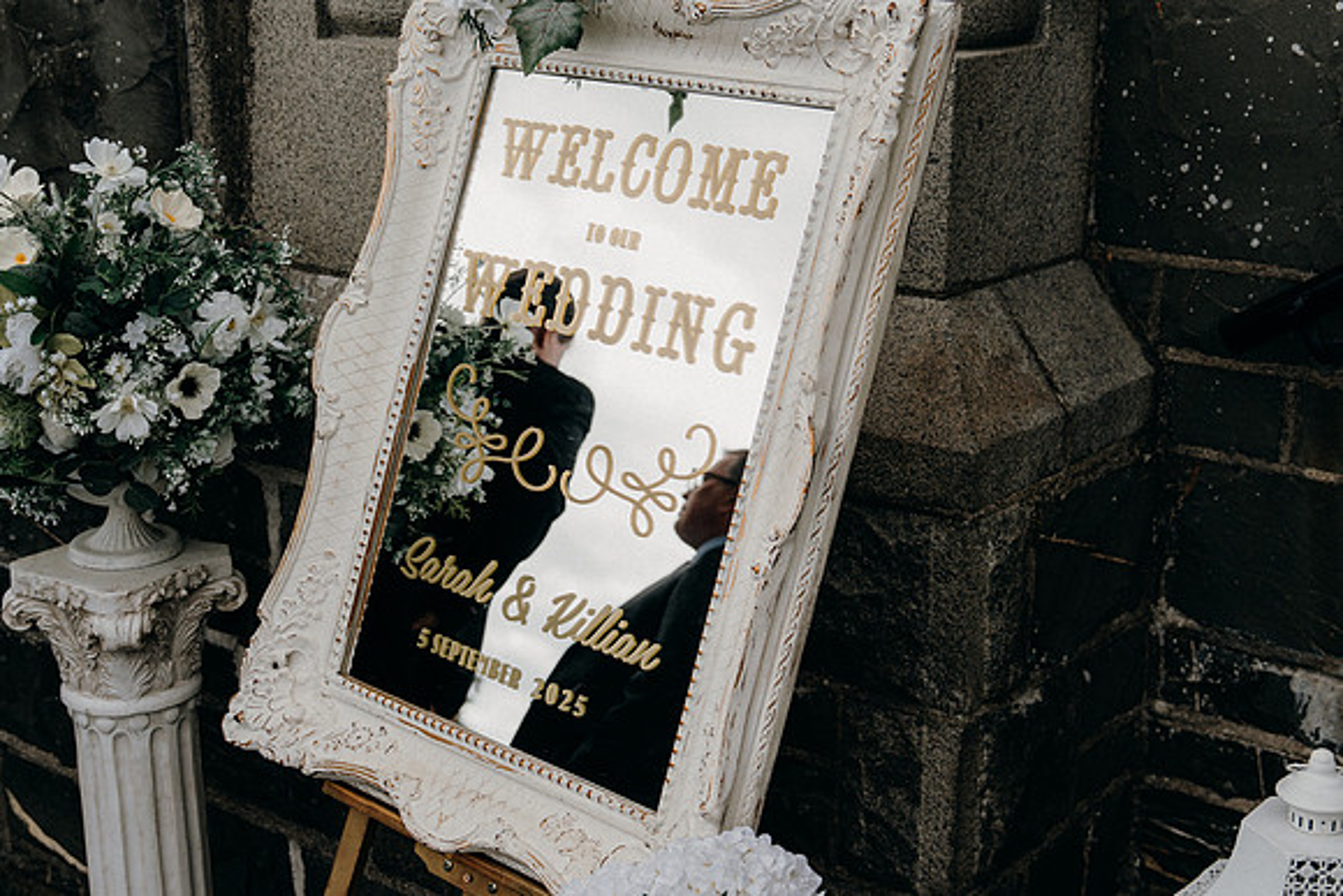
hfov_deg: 38.2
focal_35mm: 52
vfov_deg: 26.0
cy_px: 448
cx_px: 672
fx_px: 1940
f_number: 3.5
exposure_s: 1/640
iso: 125
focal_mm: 35
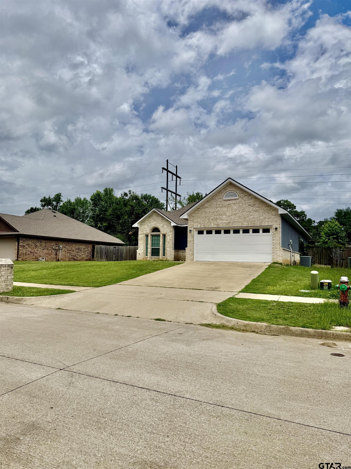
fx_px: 324
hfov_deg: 56.8
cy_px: 234
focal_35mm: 24
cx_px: 176
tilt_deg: +4.8
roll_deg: -1.4
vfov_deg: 71.6
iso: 80
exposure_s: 1/14286
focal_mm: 6.76
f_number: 1.78
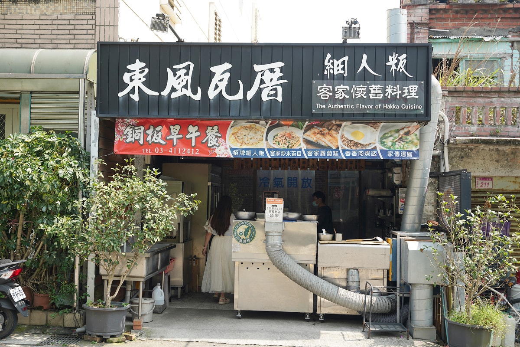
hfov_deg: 45.4
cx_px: 260
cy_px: 174
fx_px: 621
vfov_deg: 31.2
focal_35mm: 43
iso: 125
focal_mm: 43
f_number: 4
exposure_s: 1/160
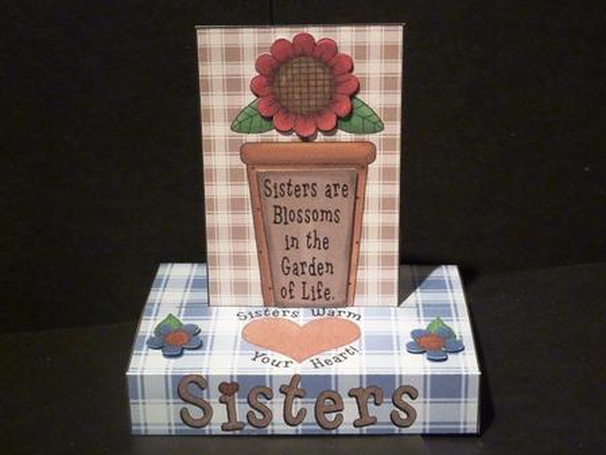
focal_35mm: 63
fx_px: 1103
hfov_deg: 30.7
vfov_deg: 23.3
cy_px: 228
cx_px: 303
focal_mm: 10.3
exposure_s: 1/20
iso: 800
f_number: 4
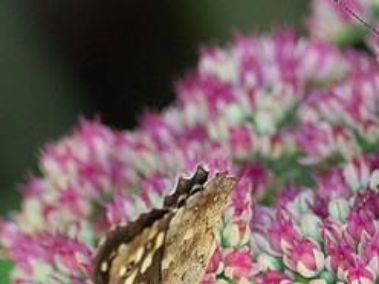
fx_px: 15416
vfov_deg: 1.1
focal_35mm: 1408
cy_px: 320
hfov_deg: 1.4
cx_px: 199
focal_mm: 300
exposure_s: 1/640
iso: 2000
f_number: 4
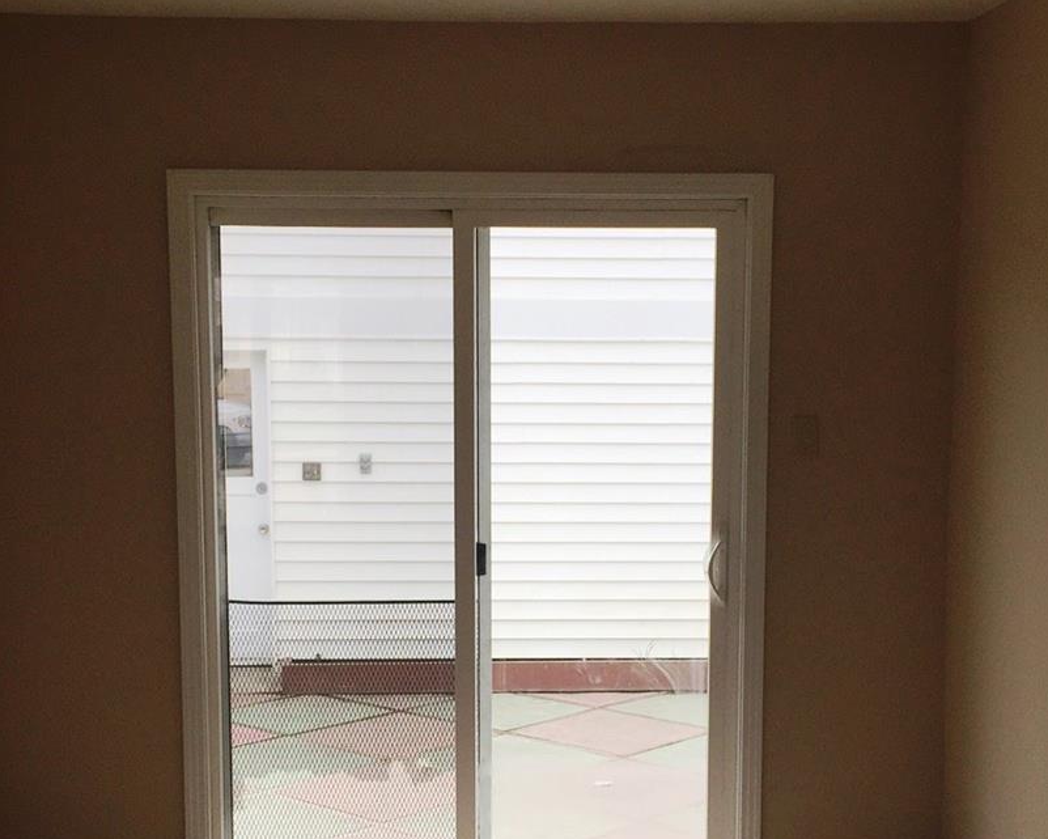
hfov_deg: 35.4
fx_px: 1644
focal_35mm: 53
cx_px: 519
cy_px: 545
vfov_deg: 28.5
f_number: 2.2
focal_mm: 4.15
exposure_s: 1/659
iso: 32
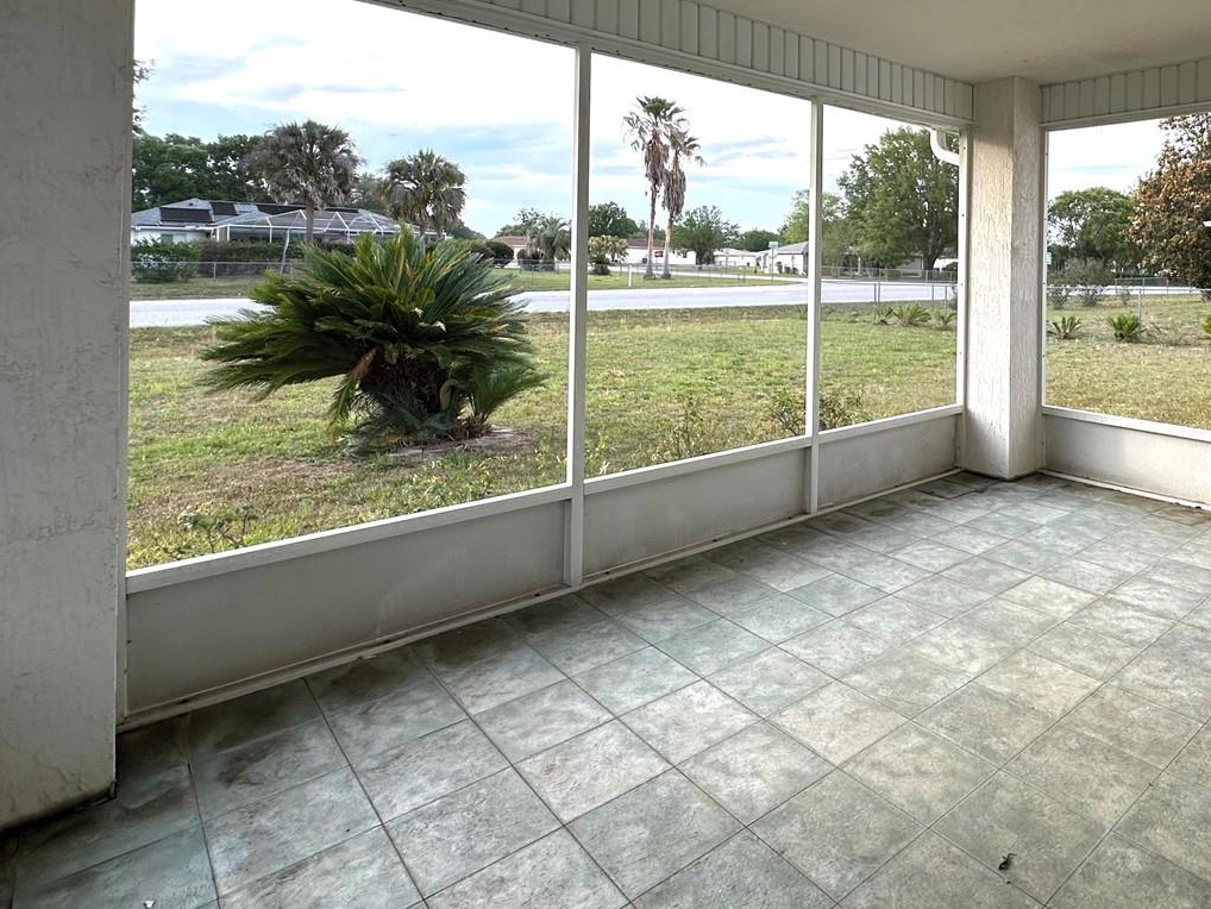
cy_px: 258
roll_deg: -1.3
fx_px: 770
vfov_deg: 58.7
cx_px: 836
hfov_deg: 73.3
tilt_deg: +0.6
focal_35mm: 22
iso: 40
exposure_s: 1/208
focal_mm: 2.22
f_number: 2.2
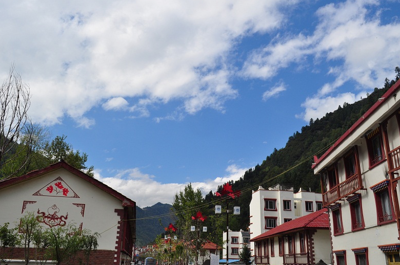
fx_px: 366
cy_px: 122
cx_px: 208
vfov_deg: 39.8
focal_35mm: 33
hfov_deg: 57.3
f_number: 11
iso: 200
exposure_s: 1/400
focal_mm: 20
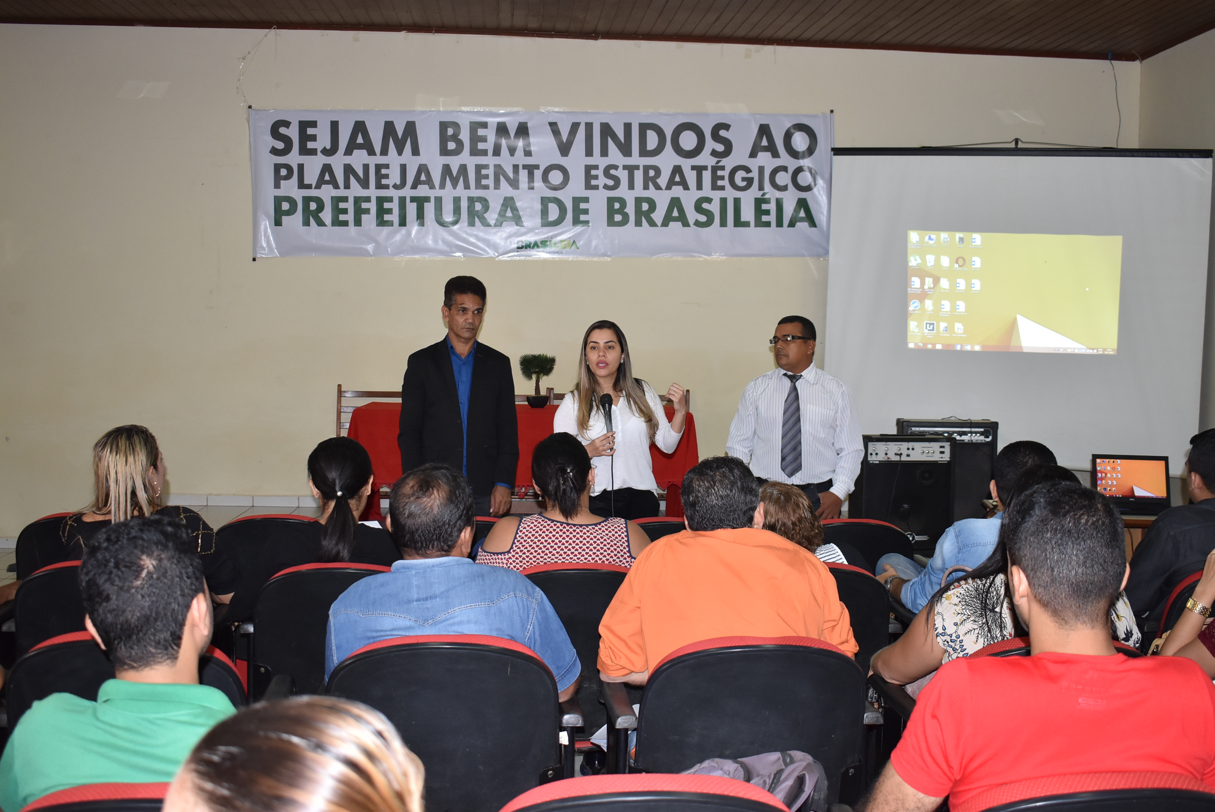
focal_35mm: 39
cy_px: 406
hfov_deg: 49.5
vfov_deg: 34.3
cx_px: 608
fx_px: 1317
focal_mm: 26
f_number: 4.5
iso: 800
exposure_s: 1/80
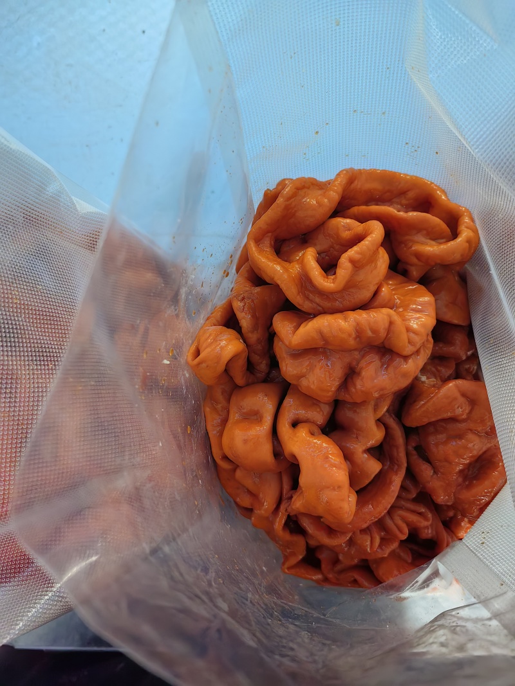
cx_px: 258
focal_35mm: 27
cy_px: 343
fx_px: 536
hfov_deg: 51.3
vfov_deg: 65.3
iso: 800
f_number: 2
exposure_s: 1/100
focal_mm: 5.75
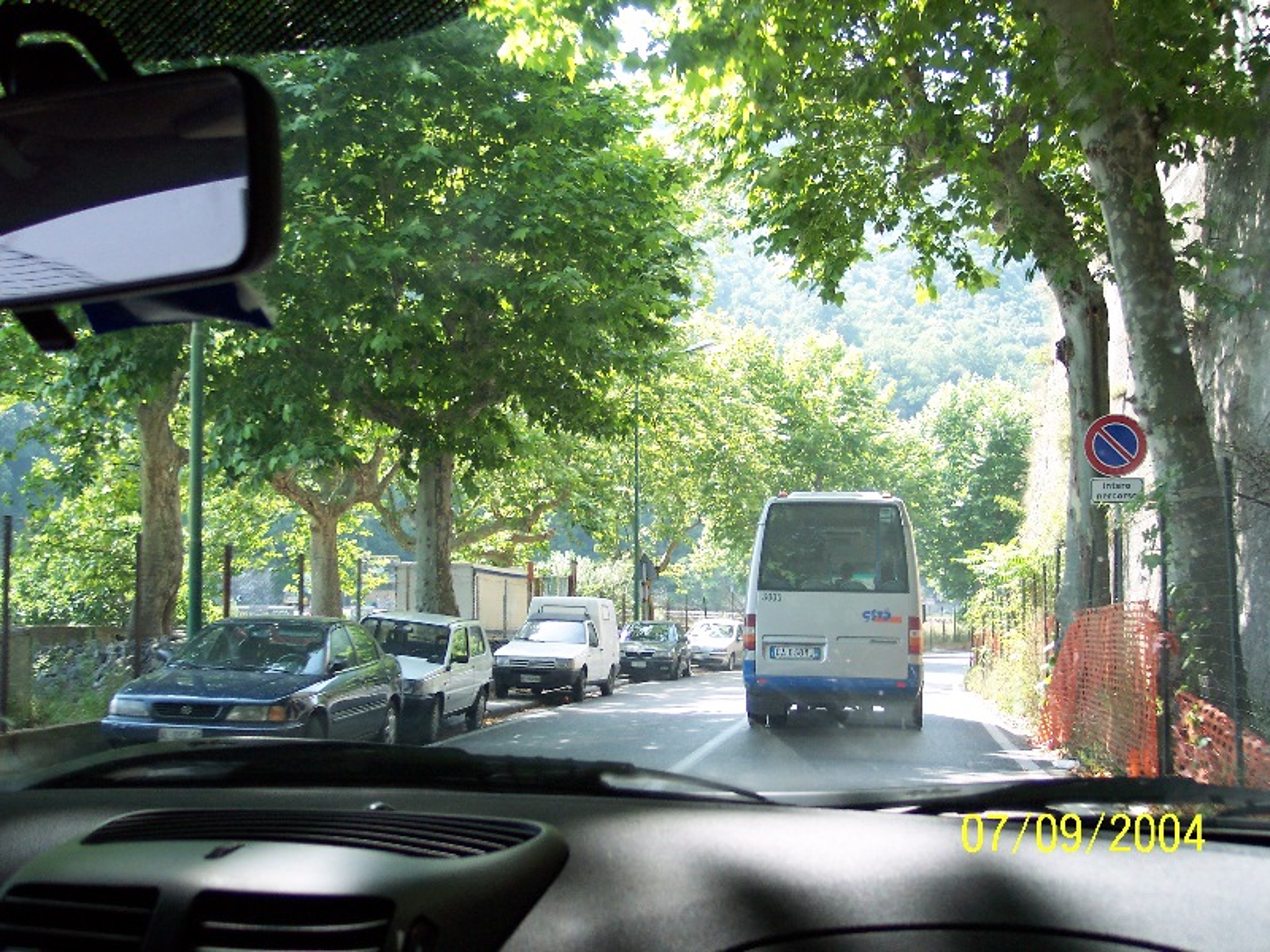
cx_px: 635
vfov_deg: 37.7
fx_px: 1394
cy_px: 476
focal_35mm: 38
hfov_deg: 49.0
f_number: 2.8
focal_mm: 8
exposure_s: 1/180
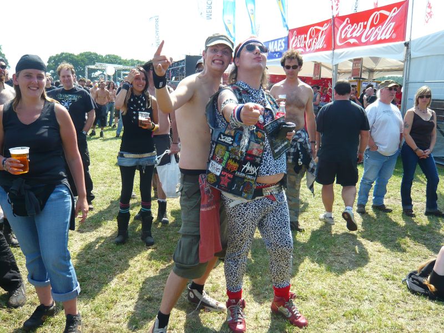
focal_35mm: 30
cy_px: 166
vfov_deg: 46.8
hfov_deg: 60.0
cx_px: 222
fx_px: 385
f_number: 2.9
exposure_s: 1/400
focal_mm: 4.9
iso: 100
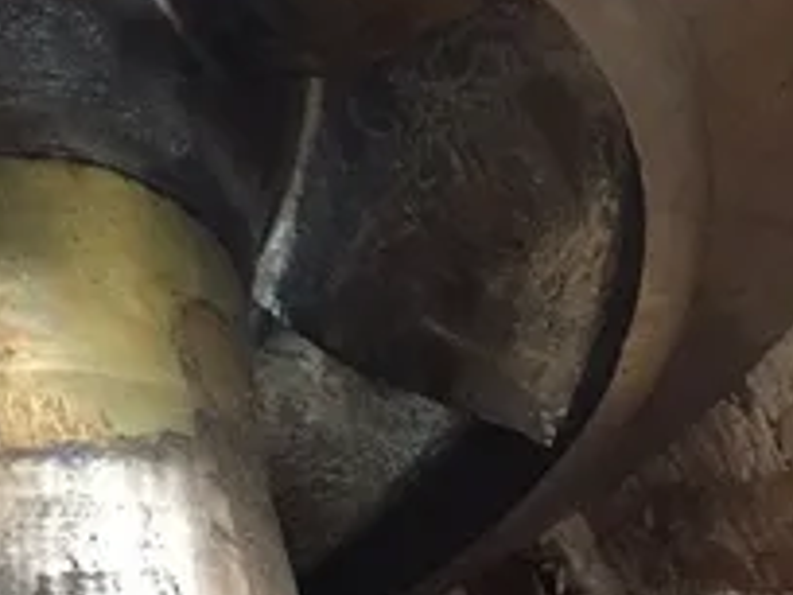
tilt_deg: -43.9
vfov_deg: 25.7
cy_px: 276
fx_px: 1306
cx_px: 31
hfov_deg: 31.6
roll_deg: -17.0
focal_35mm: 57
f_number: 2.2
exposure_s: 1/20
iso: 250
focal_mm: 4.15
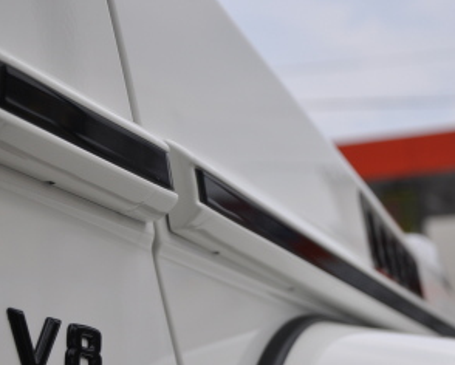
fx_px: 1321
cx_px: 246
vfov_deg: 15.7
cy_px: 284
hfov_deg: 19.5
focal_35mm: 98
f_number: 4.5
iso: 200
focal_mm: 35
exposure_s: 1/500
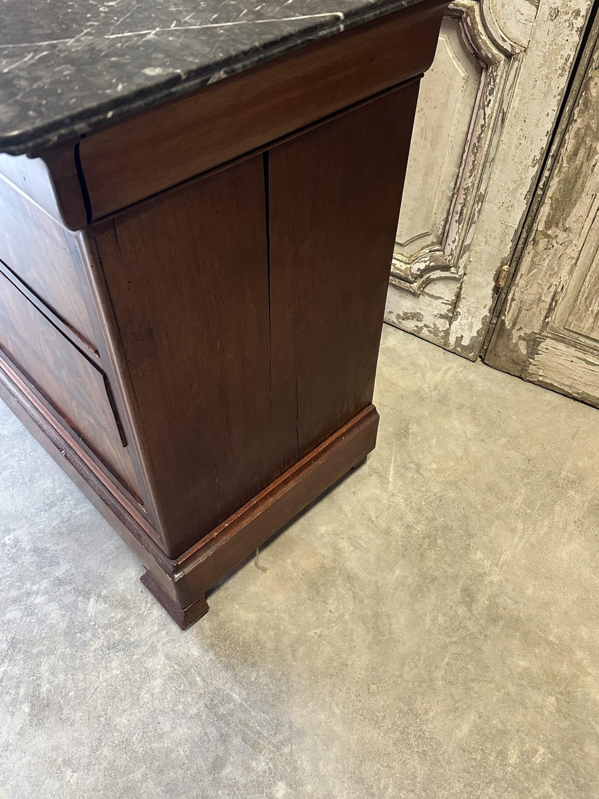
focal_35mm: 28
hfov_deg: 49.7
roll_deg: -1.9
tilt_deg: -44.2
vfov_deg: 63.1
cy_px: 340
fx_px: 646
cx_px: 307
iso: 400
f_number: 1.78
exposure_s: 1/50
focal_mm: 6.86
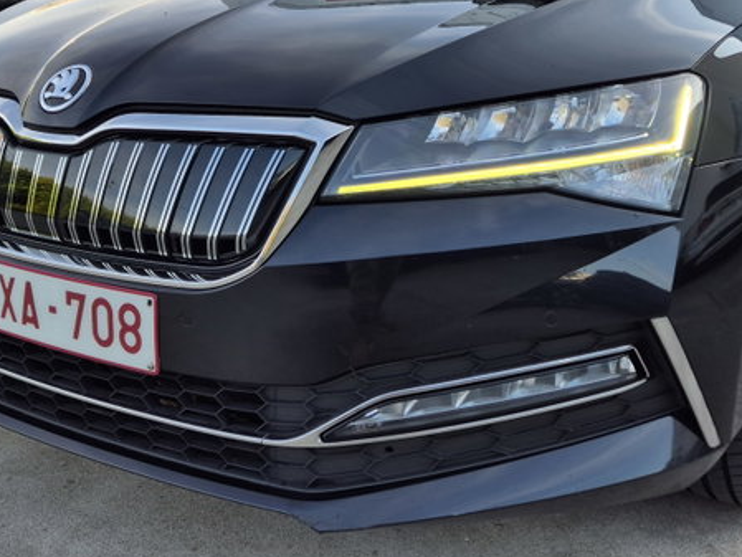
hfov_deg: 43.8
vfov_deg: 31.8
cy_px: 43
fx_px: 922
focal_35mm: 43
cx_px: 365
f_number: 1.8
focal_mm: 5.4
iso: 25
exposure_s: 1/680
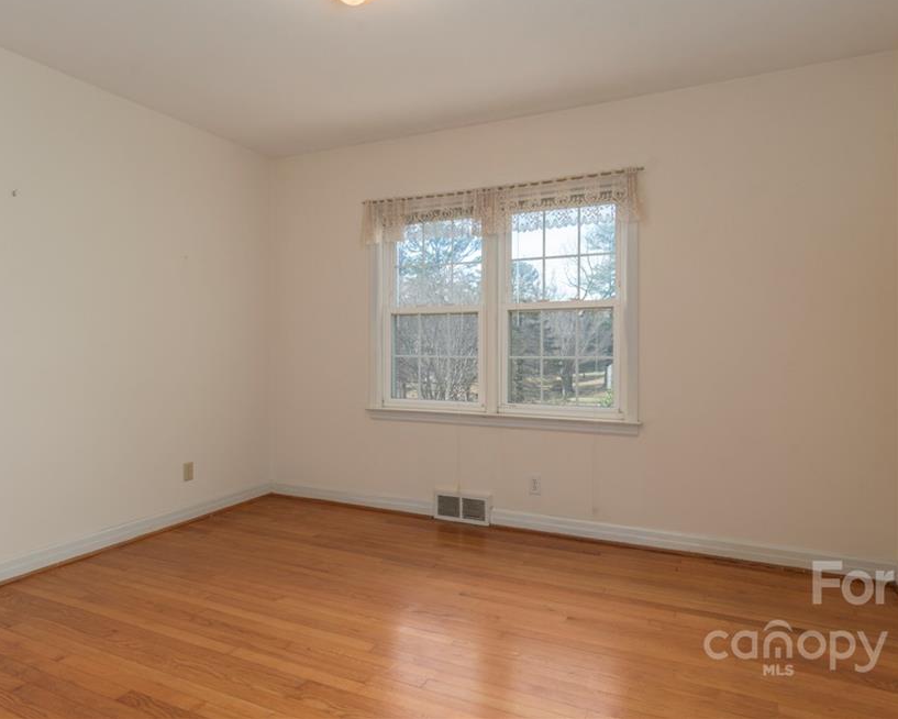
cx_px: 470
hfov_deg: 80.3
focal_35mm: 20
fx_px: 532
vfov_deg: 68.1
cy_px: 345
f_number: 7.1
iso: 400
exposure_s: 1/160
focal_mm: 17
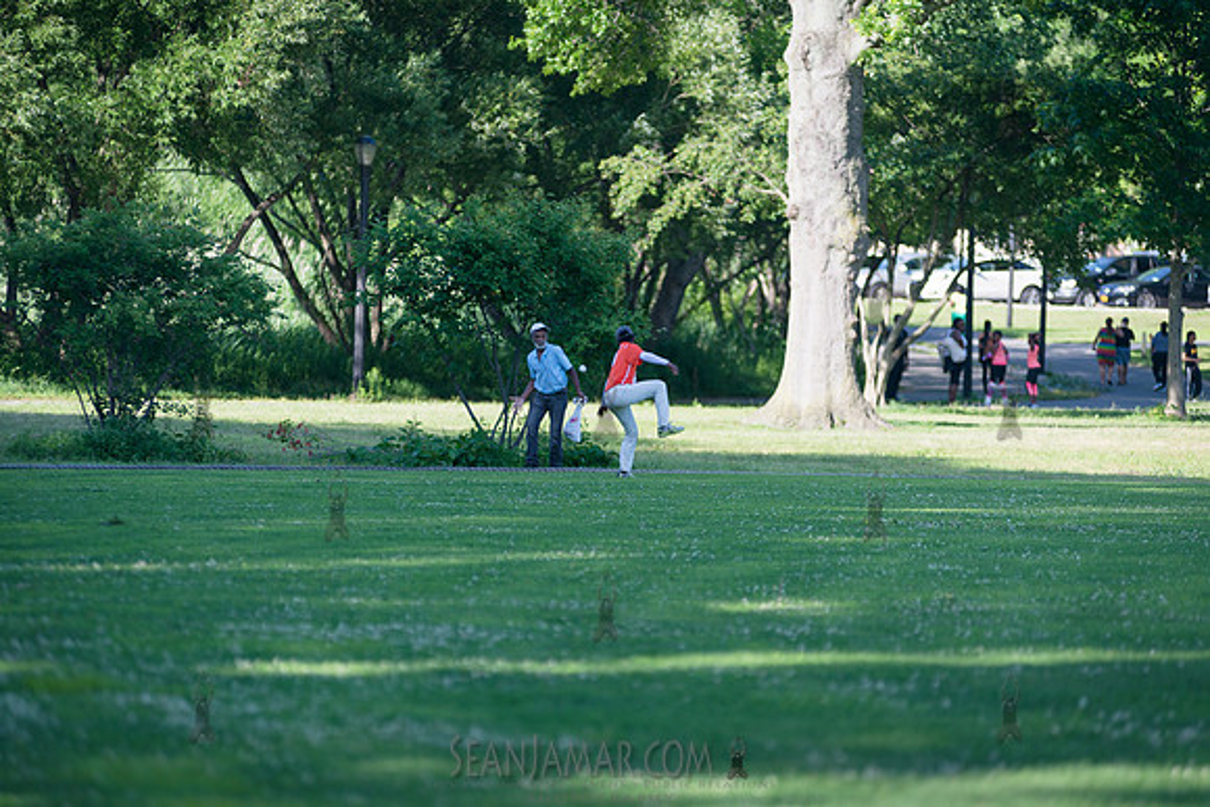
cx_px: 605
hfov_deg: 10.3
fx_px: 6723
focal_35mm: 200
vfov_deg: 6.9
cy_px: 404
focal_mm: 200
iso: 200
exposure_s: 1/1600
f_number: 2.8
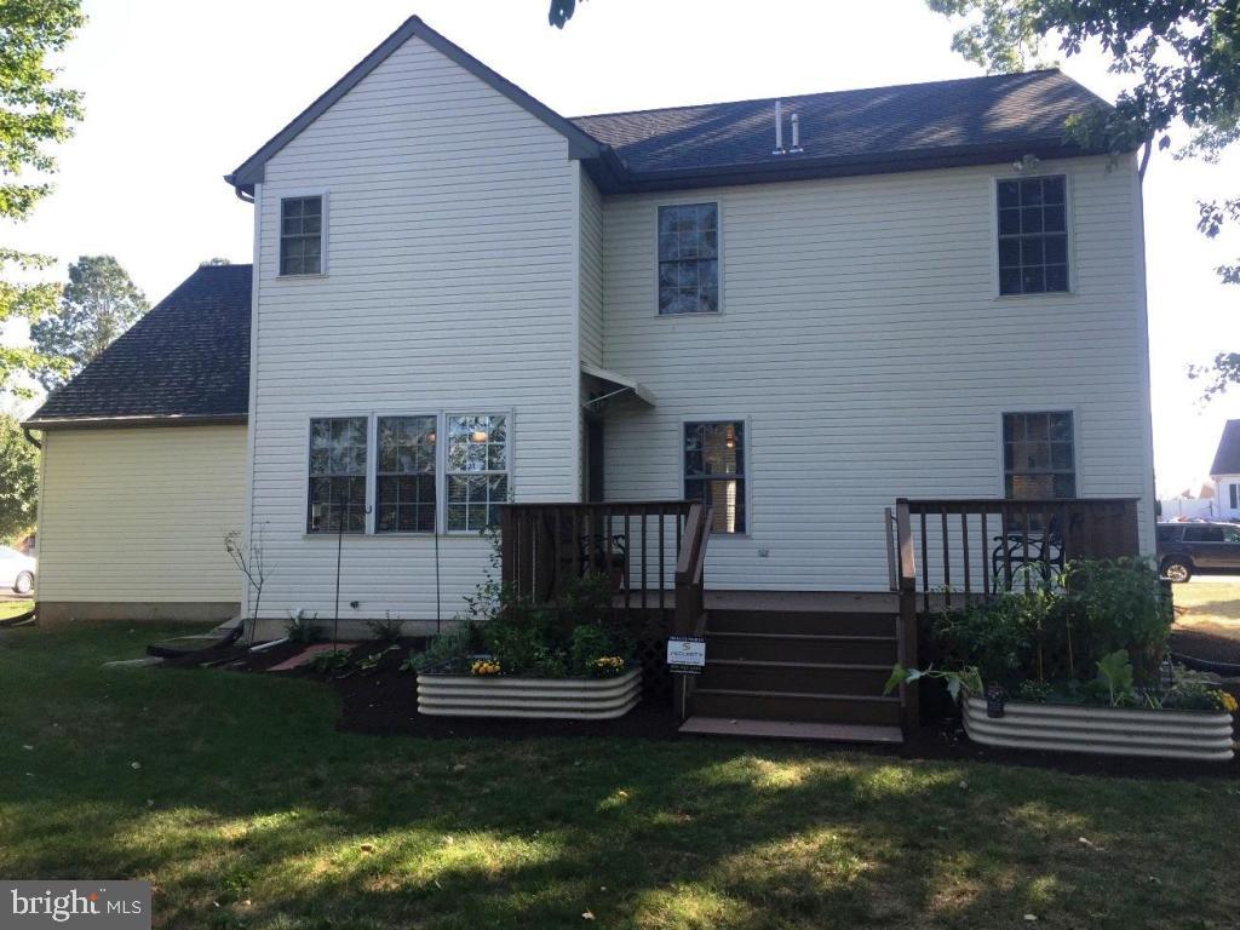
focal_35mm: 29
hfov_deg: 61.7
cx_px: 620
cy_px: 465
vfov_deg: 48.2
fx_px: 1039
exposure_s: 1/380
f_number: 2.2
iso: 32
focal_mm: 4.15
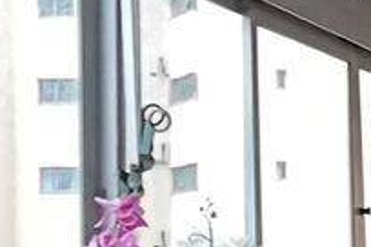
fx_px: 1618
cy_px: 307
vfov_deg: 8.6
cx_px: 824
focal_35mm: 157
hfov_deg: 11.3
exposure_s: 1/40
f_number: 2.2
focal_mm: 2.35
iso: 250
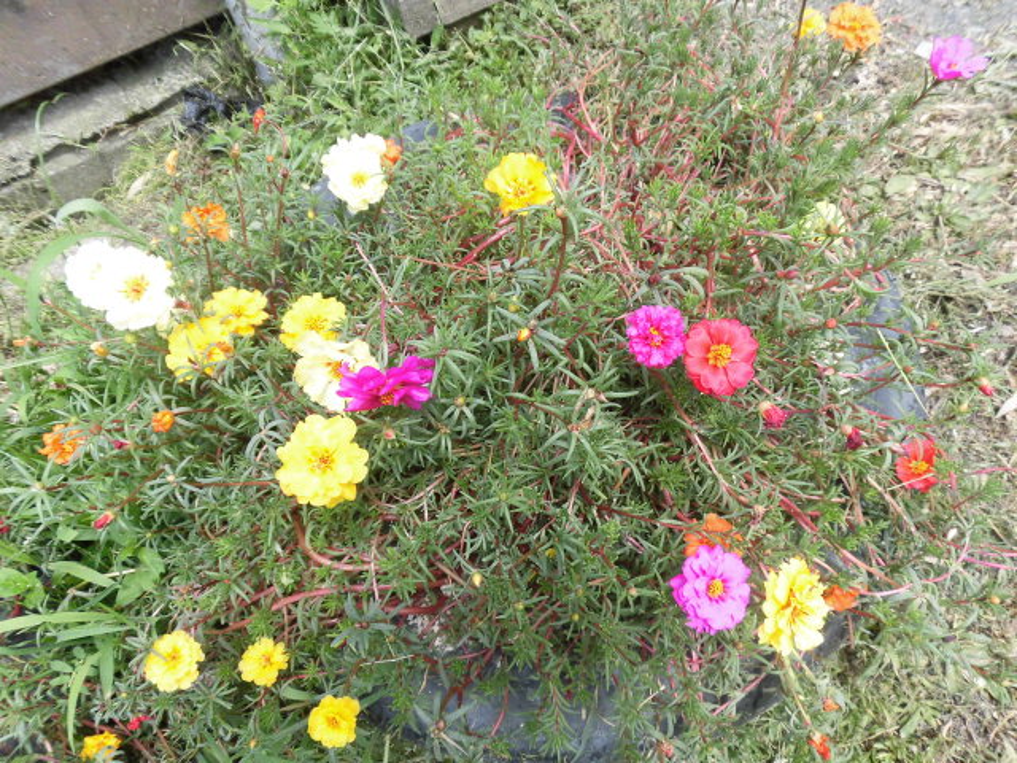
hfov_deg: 71.6
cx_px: 508
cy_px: 382
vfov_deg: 56.8
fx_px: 705
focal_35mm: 24
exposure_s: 1/320
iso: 100
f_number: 3.1
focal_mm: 4.3
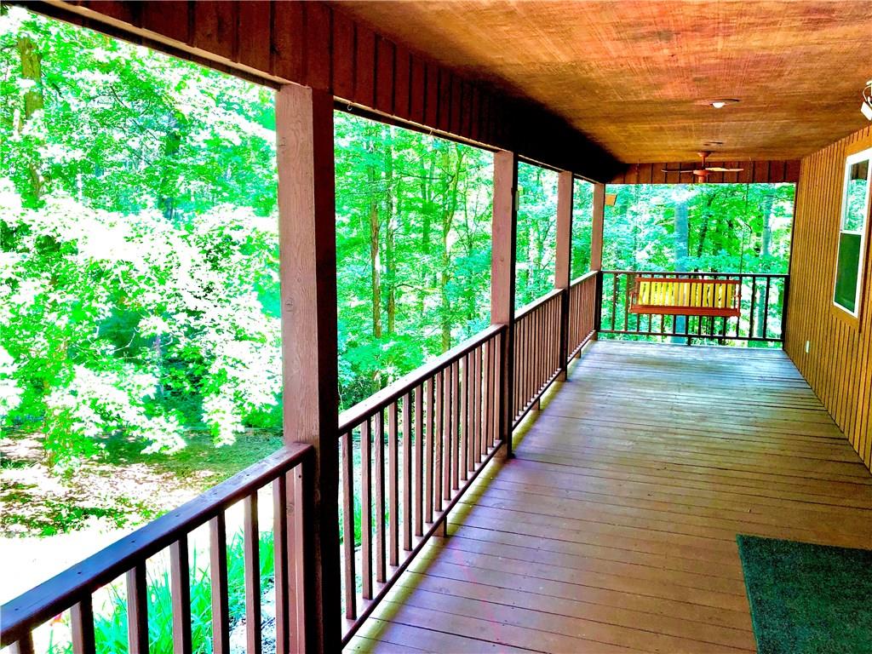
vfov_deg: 49.7
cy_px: 327
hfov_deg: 63.4
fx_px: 705
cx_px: 436
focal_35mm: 28
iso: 40
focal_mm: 3.99
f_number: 1.8
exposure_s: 1/24
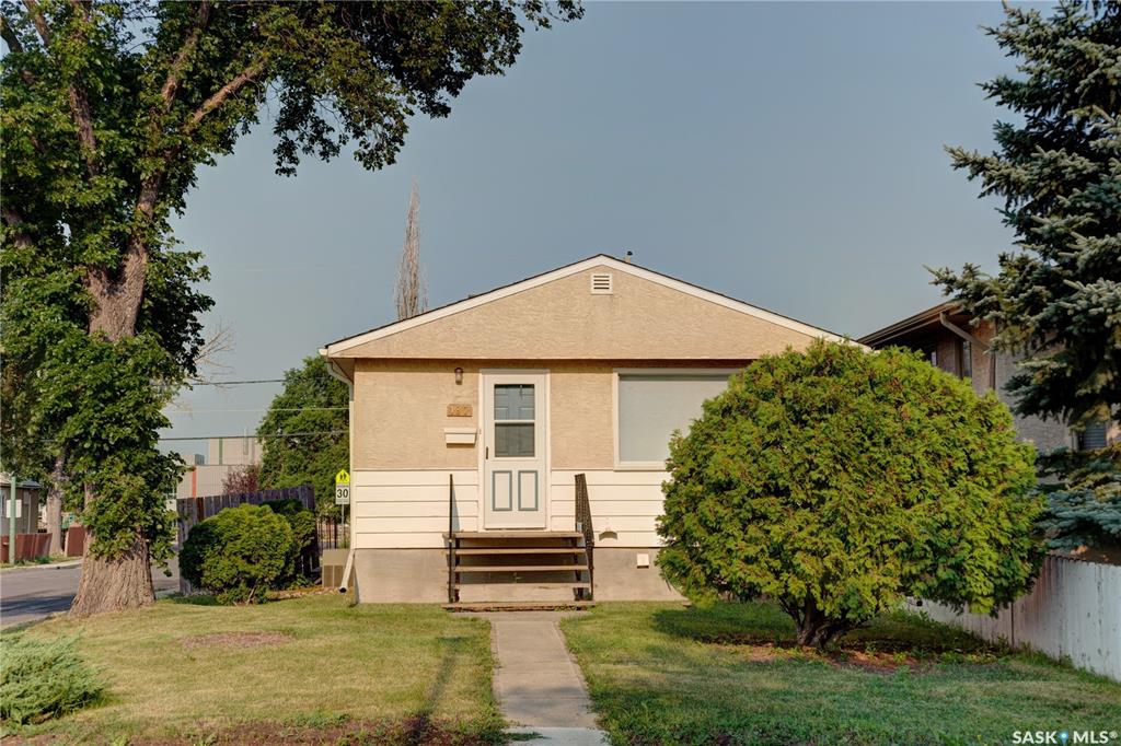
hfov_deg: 39.6
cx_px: 560
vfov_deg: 27.0
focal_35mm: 50
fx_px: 1556
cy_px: 373
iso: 100
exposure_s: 1/640
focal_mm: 50
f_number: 5.6
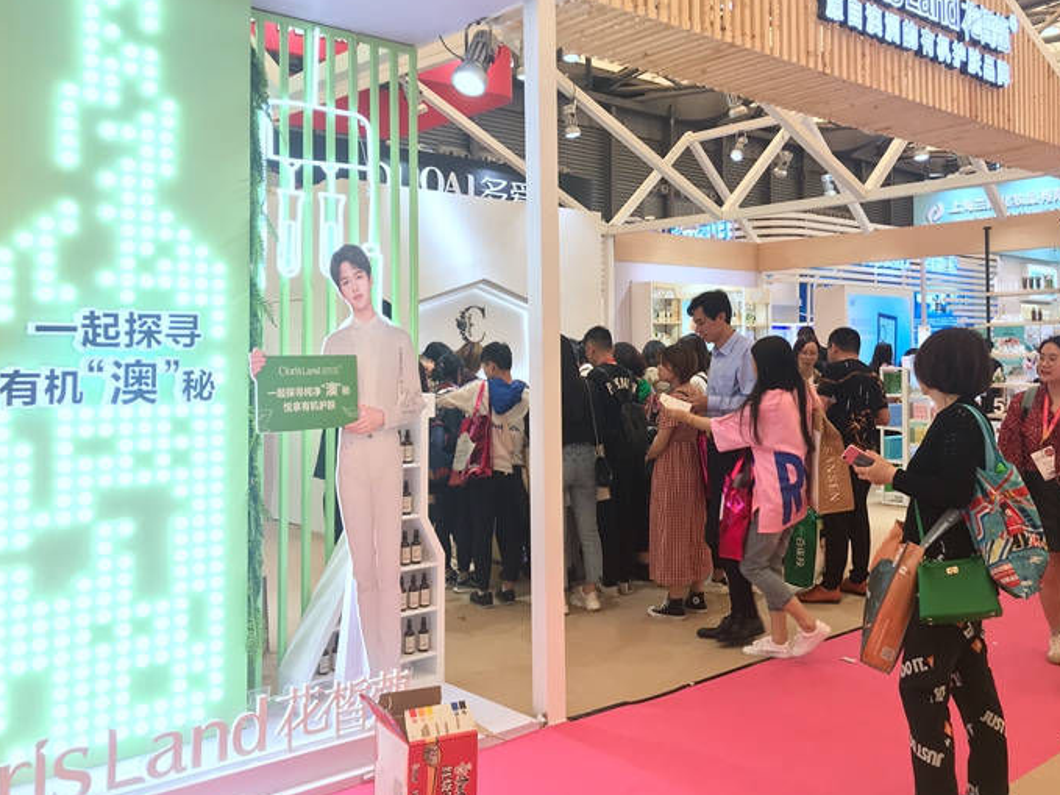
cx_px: 582
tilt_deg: +3.2
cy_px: 336
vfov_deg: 42.8
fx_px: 1010
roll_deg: +0.4
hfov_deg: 55.3
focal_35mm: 33
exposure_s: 1/100
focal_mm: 3.99
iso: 25
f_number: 1.8
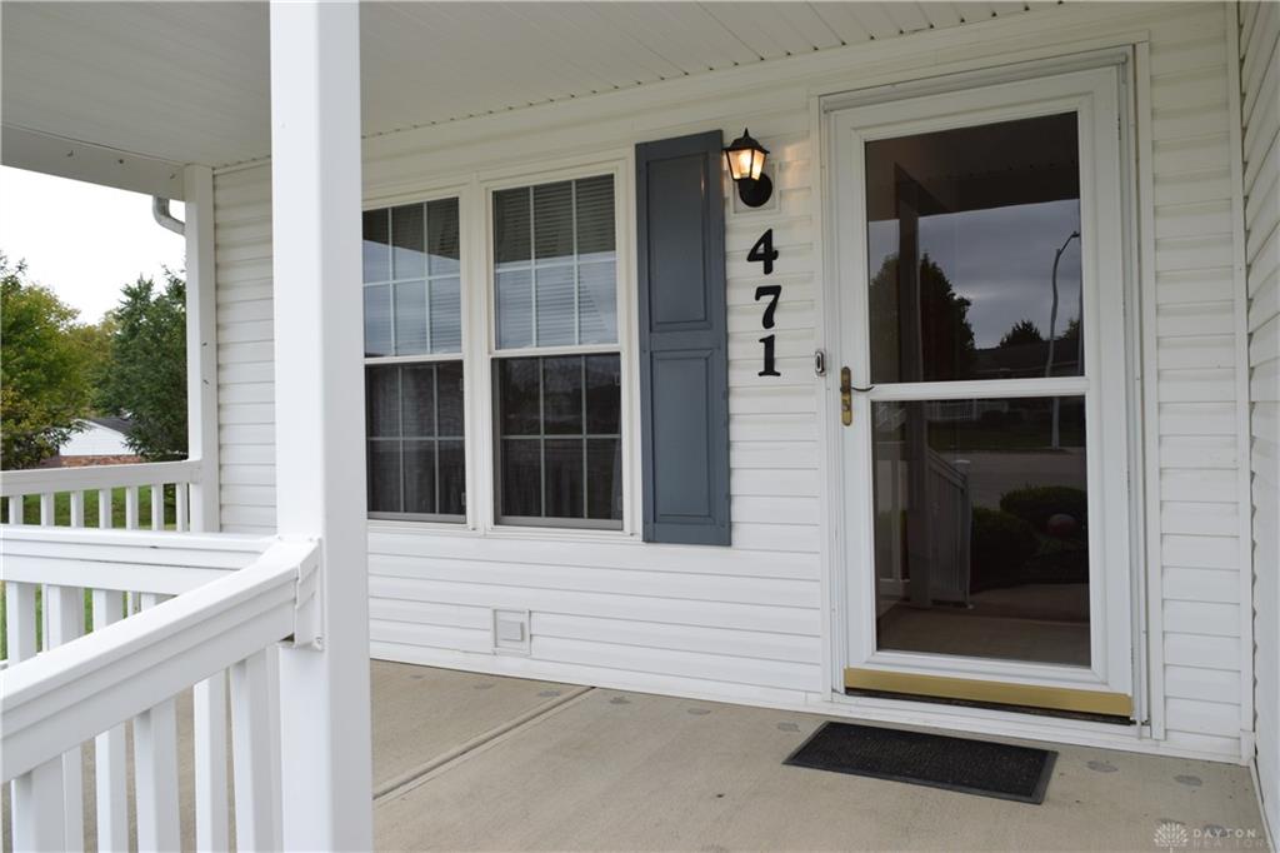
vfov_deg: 47.9
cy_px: 426
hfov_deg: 67.4
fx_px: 960
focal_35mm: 27
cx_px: 640
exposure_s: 1/250
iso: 320
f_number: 8
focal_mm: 18
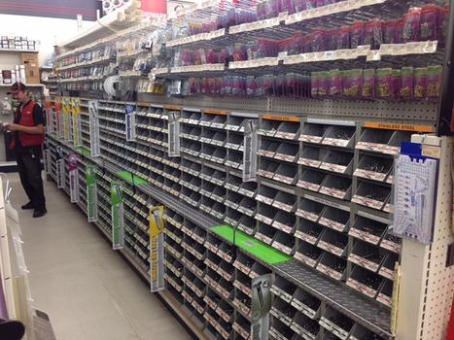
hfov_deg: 55.4
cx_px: 227
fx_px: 433
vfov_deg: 42.9
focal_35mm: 33
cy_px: 170
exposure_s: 1/20
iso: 50
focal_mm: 4.12
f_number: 2.4
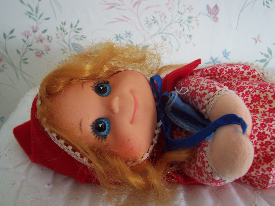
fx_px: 294
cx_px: 138
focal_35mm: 37
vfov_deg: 38.7
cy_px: 103
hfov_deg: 50.1
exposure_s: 1/30
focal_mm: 5.6
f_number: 2.8
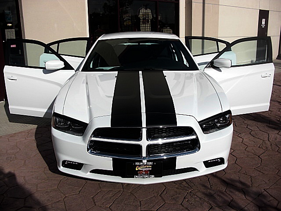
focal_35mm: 36
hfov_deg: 51.4
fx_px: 292
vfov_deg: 39.7
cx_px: 140
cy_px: 106
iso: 50
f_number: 7.9
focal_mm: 6.3
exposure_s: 1/200
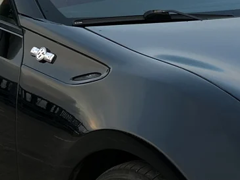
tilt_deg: -12.6
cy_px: 73
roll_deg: +0.0
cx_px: 216
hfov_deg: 14.3
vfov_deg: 10.8
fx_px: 950
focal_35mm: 137
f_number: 1.5
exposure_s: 1/119
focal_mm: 5.7
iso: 40
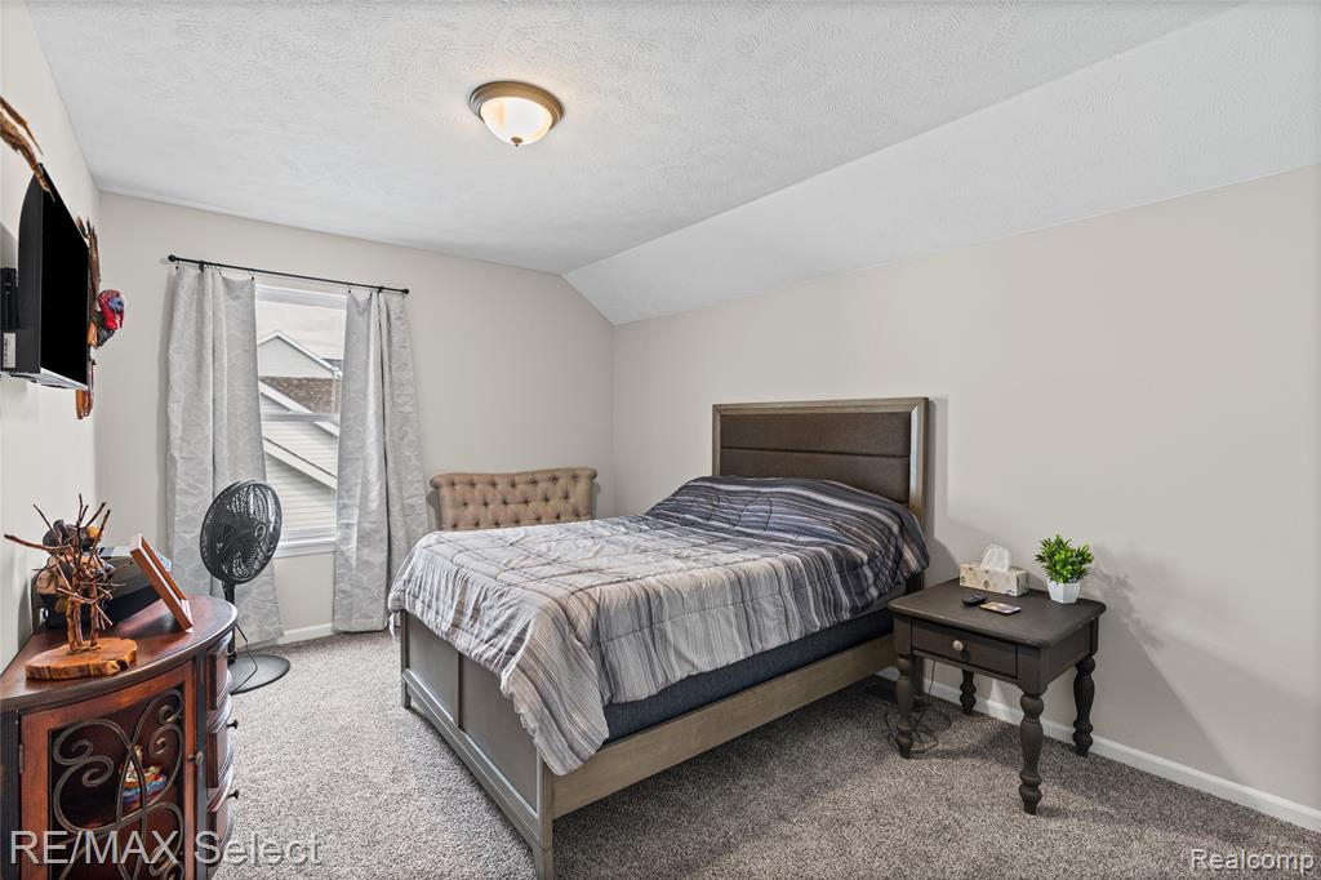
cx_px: 660
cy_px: 440
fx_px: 587
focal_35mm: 16
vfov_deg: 73.7
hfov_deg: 96.8
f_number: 3.2
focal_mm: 16
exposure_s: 1/30
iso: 1000
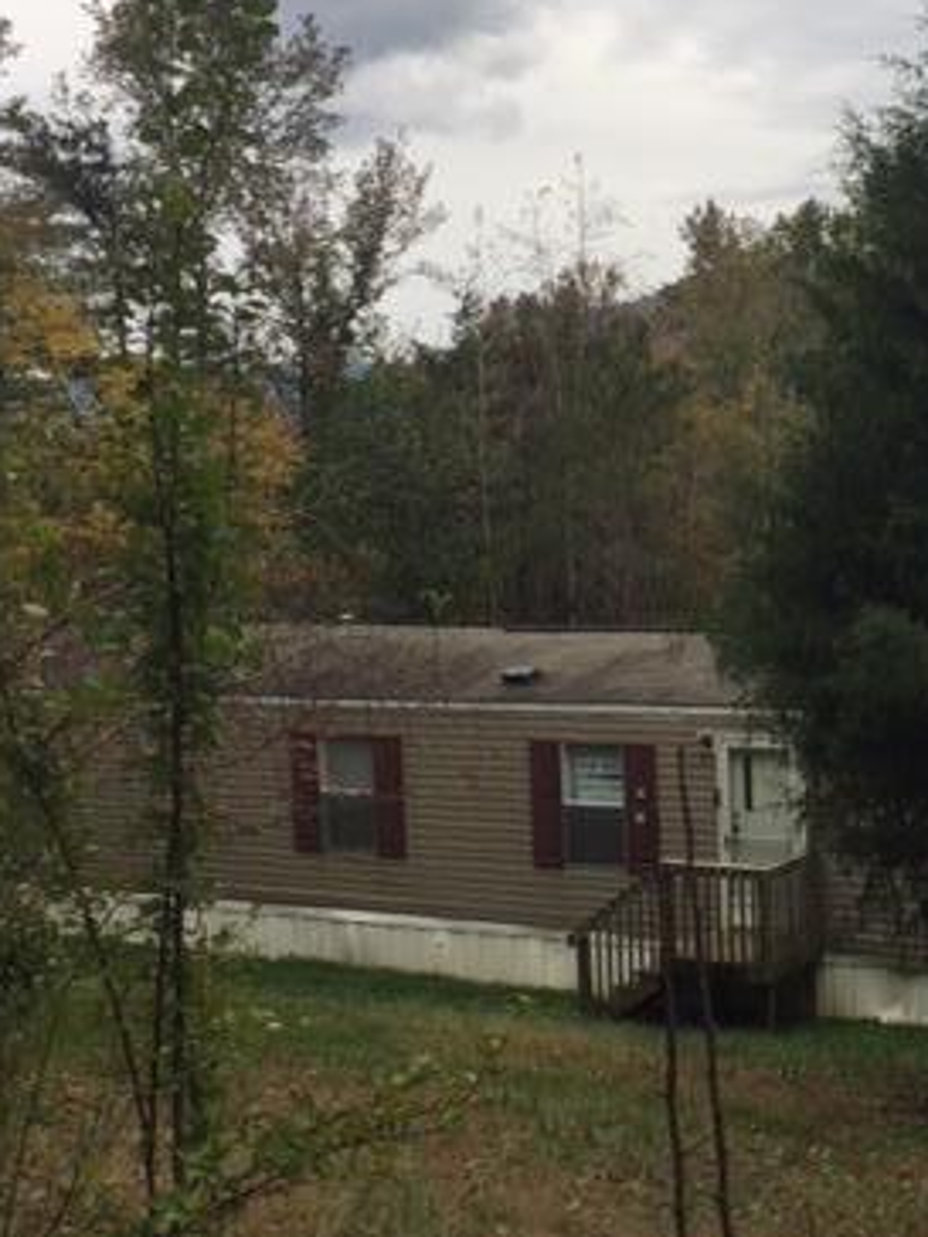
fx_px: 1823
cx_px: 751
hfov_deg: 27.9
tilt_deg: -5.5
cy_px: 635
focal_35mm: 51
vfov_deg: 37.5
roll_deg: +0.9
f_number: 2.2
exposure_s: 1/964
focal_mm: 4.15
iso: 32
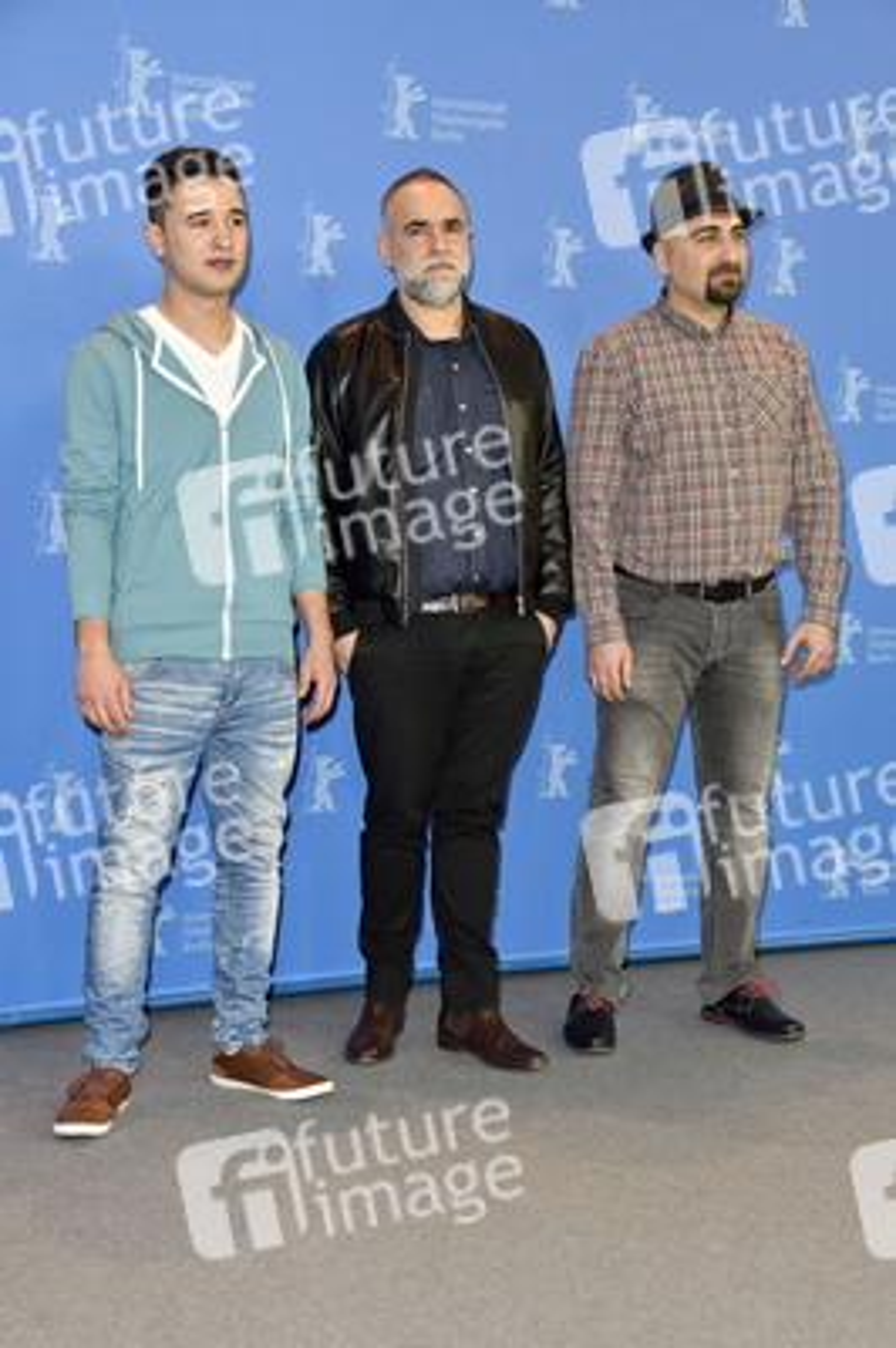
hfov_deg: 24.6
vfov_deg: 36.3
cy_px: 674
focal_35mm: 55
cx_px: 448
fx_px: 2057
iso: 640
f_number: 5.6
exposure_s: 1/125
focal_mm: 55
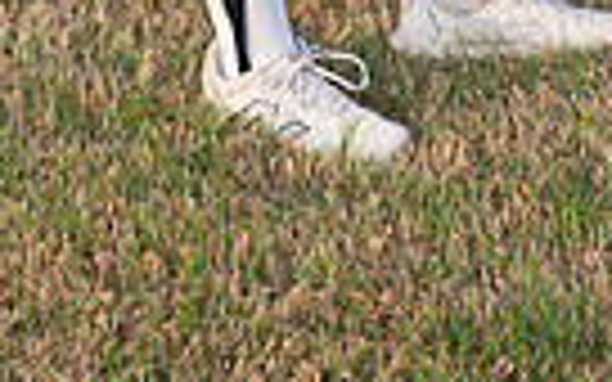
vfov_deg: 6.3
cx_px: 279
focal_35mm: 196
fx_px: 3269
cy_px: -625
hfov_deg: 10.7
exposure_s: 1/320
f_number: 6.3
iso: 200
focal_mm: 58
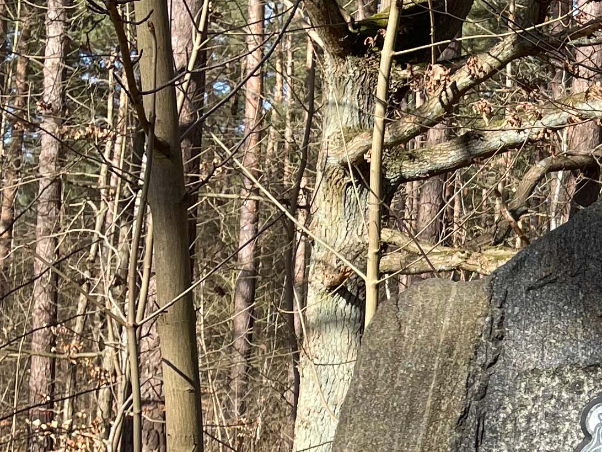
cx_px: 982
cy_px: 410
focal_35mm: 96
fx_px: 1670
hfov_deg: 17.6
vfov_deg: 15.2
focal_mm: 4.2
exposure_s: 1/1082
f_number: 1.6
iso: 32
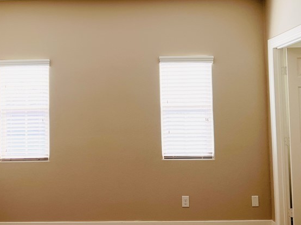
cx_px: 109
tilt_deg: +2.3
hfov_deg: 39.3
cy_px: 85
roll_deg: +1.1
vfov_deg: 30.1
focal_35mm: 48
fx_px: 417
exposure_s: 1/133
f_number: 1.5
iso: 64
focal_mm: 5.7
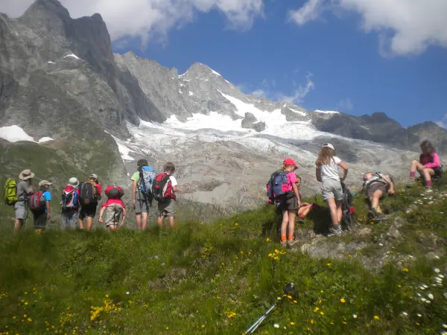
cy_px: 168
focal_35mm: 35
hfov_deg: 52.6
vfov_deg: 40.7
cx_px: 224
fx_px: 452
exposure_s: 1/813
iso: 80
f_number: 4.6
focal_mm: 6.3
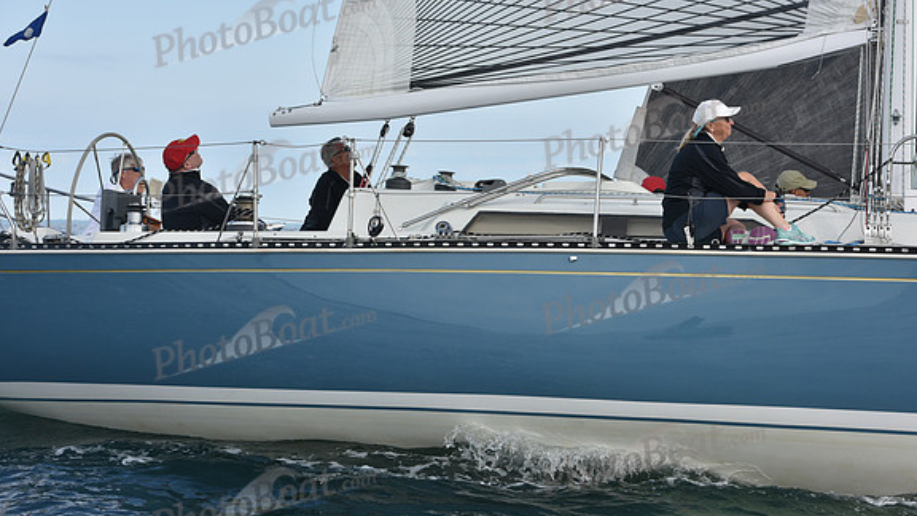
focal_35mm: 95
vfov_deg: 12.7
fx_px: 2310
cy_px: 233
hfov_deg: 22.5
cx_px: 460
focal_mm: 90
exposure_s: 1/1000
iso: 320
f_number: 7.1
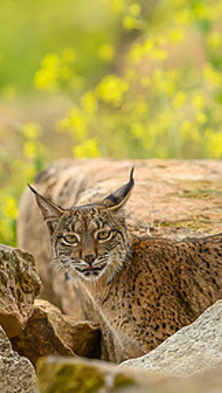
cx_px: 66
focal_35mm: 1047
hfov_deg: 1.2
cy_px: 214
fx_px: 10928
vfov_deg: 2.1
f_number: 4
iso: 1000
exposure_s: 1/2000
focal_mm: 400
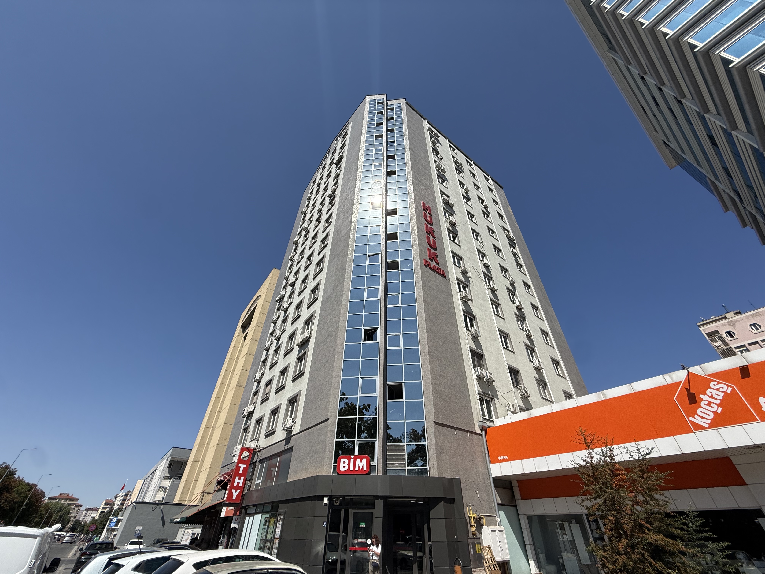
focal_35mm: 14
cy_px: 287
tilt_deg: +39.5
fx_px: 309
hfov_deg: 102.1
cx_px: 382
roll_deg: -1.8
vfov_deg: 85.7
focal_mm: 2.22
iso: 64
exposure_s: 1/4425
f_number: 2.2
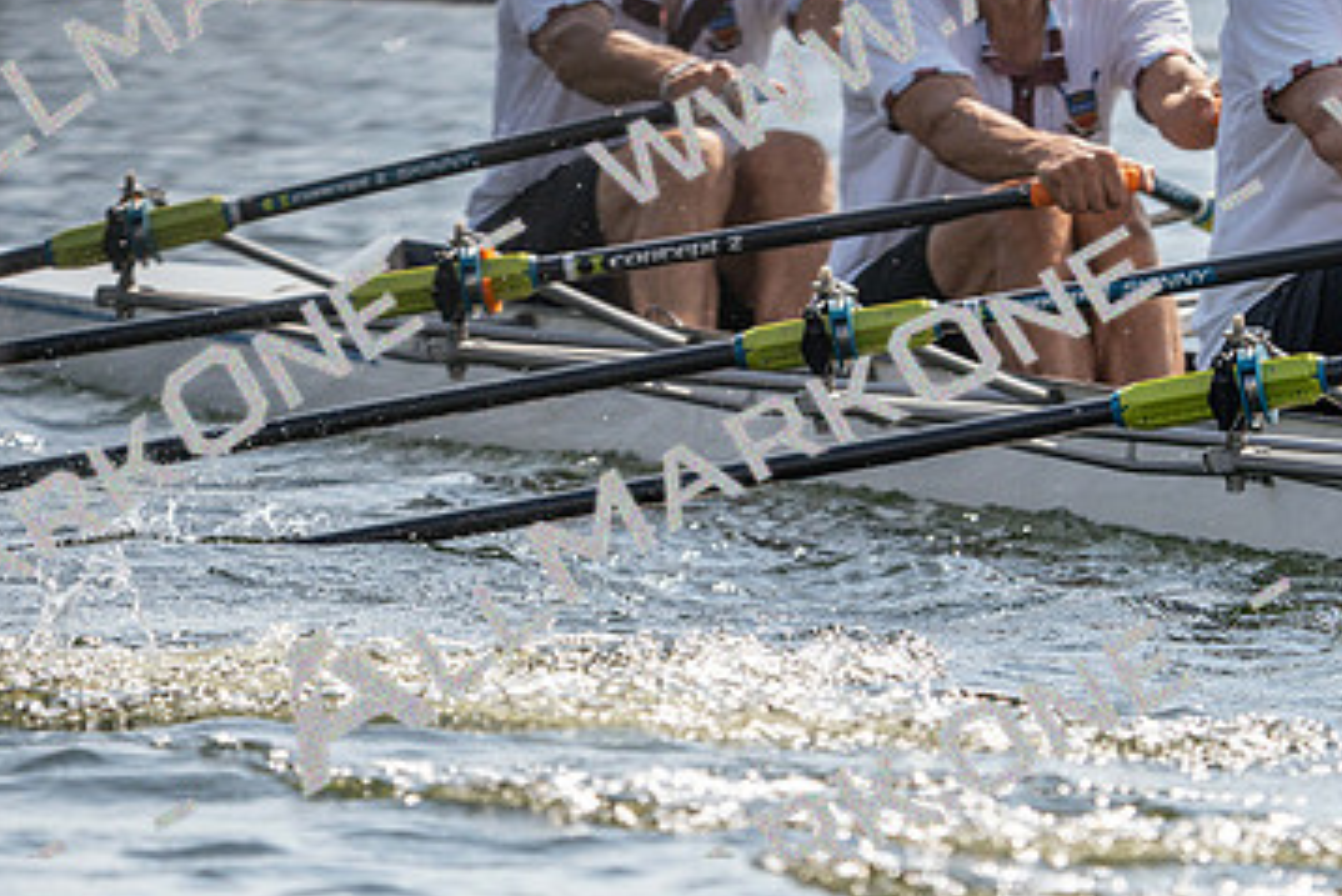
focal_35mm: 491
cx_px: 1050
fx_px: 18310
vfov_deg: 2.8
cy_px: 216
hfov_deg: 4.2
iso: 320
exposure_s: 1/1600
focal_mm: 303
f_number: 6.3
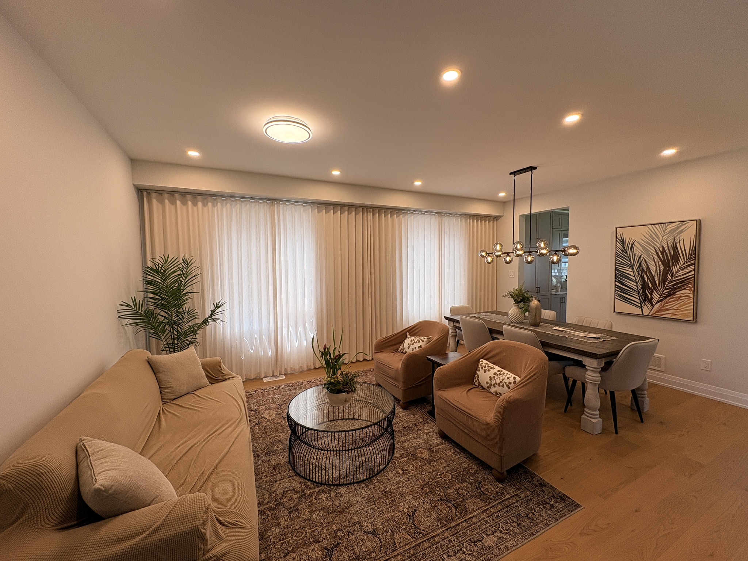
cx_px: 374
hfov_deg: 102.1
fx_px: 303
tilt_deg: -3.2
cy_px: 280
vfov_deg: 85.7
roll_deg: +1.4
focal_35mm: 14
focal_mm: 2.22
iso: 64
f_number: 2.2
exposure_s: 1/120
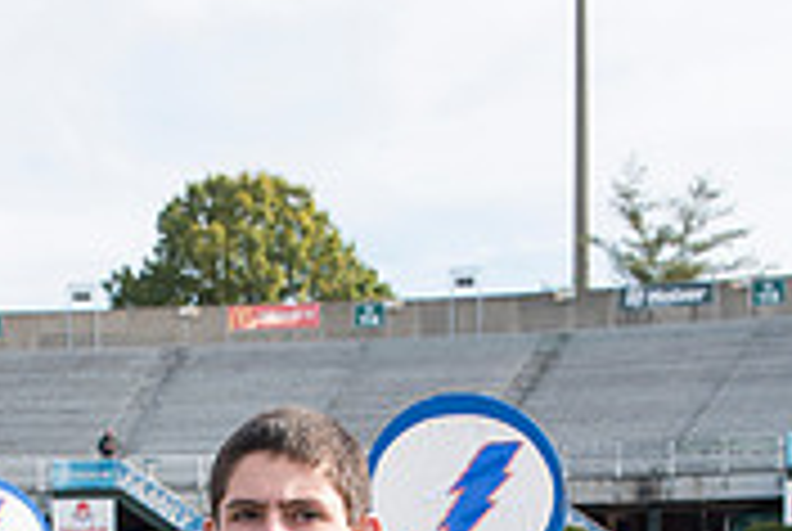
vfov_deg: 15.8
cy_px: 817
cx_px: 279
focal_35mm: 79
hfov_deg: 25.5
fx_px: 1741
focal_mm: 24
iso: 250
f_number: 5
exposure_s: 1/800
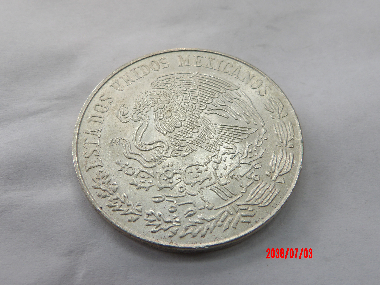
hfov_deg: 54.0
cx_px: 190
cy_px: 142
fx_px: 373
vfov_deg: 41.8
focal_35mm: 34
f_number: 4.5
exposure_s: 1/55
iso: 100
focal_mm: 6.2
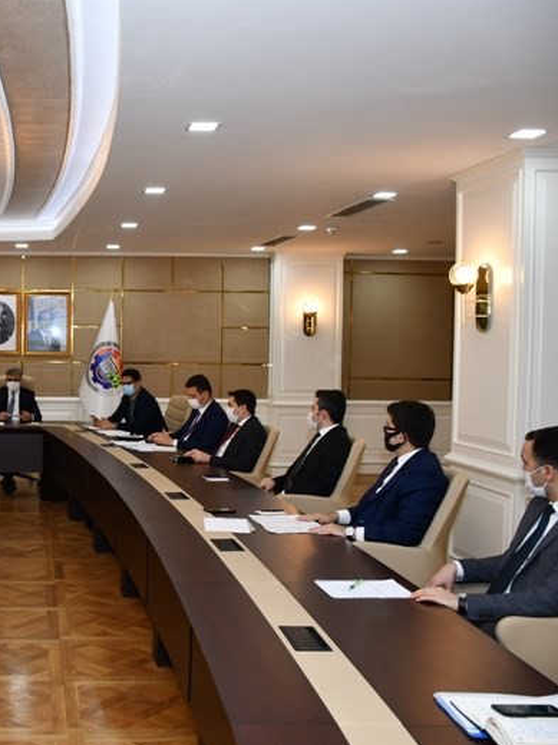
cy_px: 367
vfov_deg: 46.8
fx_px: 860
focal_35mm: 40
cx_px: 20
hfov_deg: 33.4
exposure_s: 1/60
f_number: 4
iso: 360
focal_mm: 18
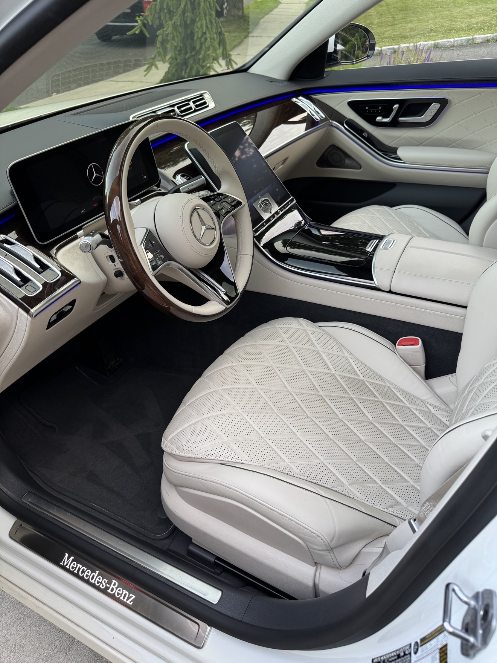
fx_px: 459
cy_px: 332
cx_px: 248
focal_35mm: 24
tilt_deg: -37.6
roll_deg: -1.1
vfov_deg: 71.6
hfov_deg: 56.8
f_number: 1.78
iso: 160
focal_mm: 6.76
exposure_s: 1/121
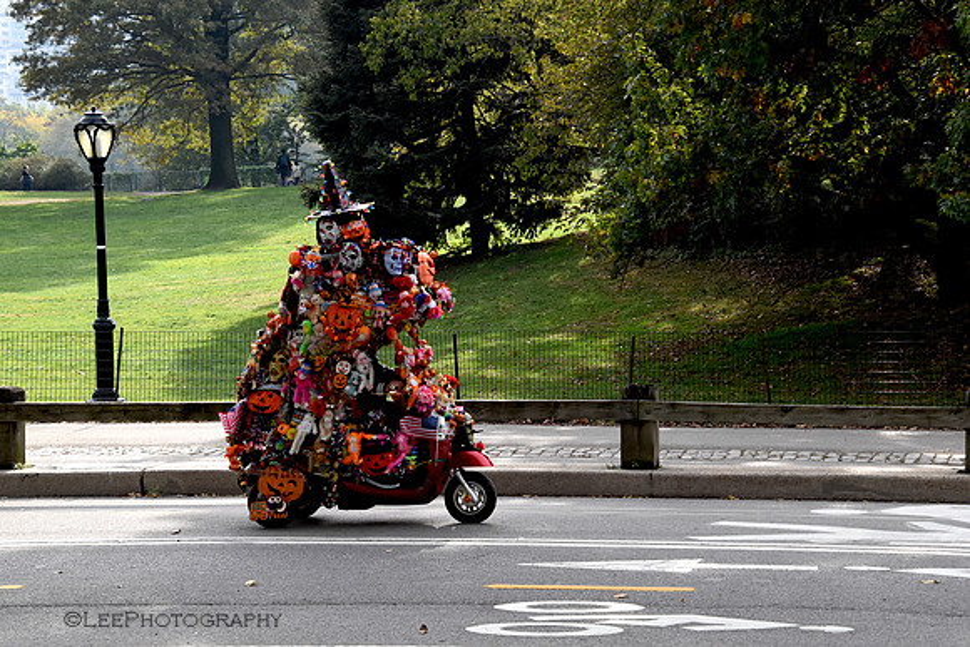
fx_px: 2506
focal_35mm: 93
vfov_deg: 14.7
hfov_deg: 21.9
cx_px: 485
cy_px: 324
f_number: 8
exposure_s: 1/750
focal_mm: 62
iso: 800
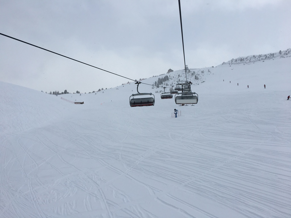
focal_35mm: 29
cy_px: 109
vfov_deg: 48.2
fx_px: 244
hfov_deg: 61.7
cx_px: 146
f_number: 2.2
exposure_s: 1/2959
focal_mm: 4.15
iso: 25
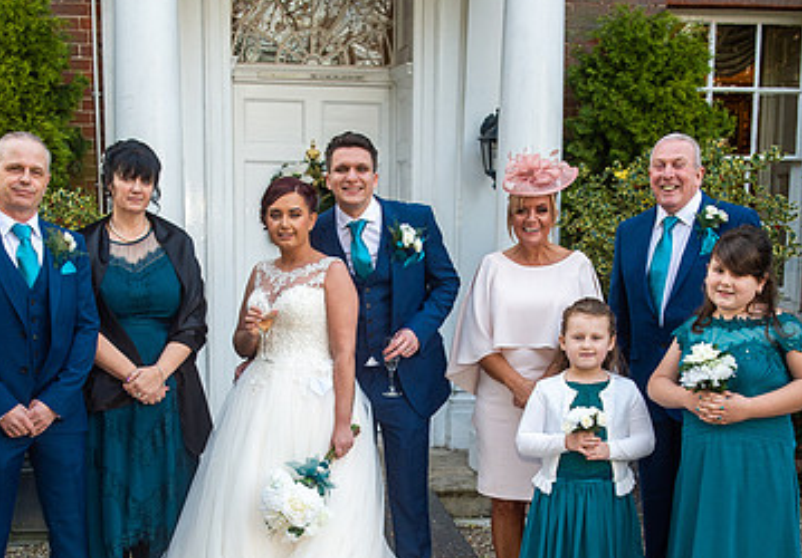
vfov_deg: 23.3
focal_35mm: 59
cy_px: 462
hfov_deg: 33.5
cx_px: 362
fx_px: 1333
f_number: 4.5
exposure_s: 1/200
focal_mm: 32
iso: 640
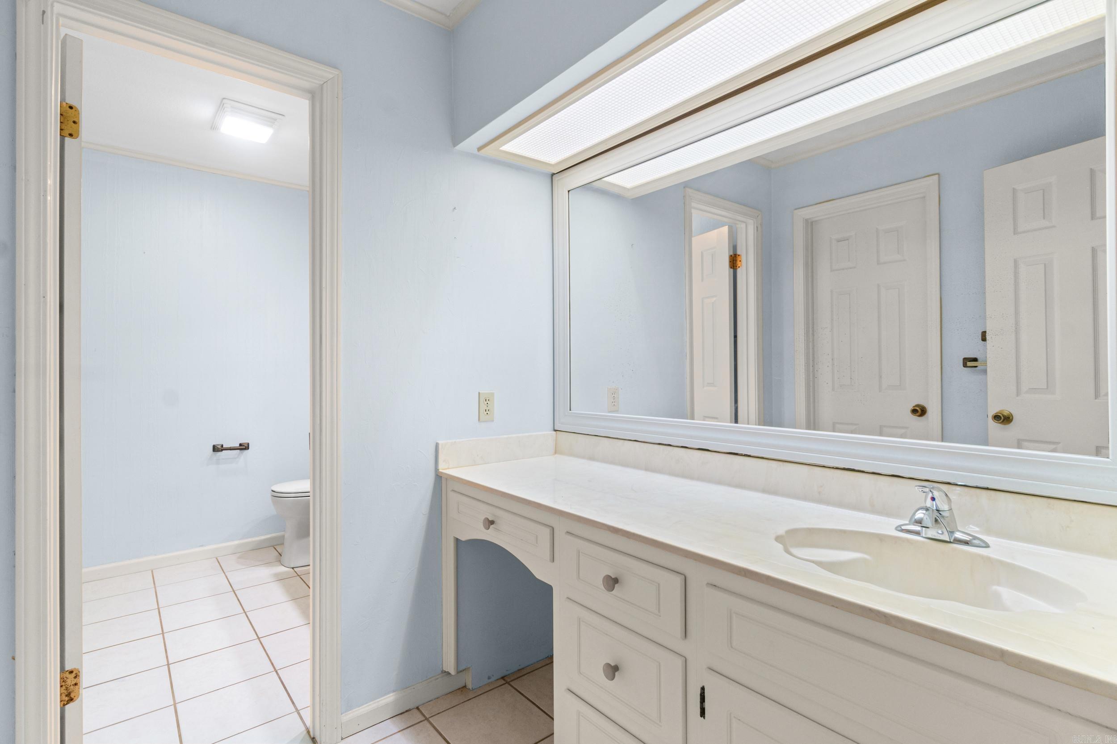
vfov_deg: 72.0
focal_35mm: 16
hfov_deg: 95.0
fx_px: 512
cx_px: 558
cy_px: 372
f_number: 9
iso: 250
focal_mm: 11
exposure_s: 1/1.67
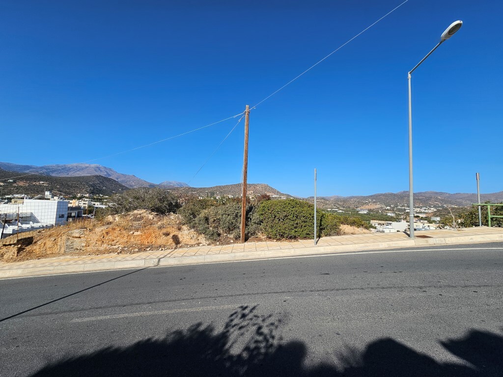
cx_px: 252
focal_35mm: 13
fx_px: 189
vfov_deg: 89.9
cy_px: 188
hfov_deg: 106.2
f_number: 2.2
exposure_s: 1/3264
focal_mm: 2.2
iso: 50
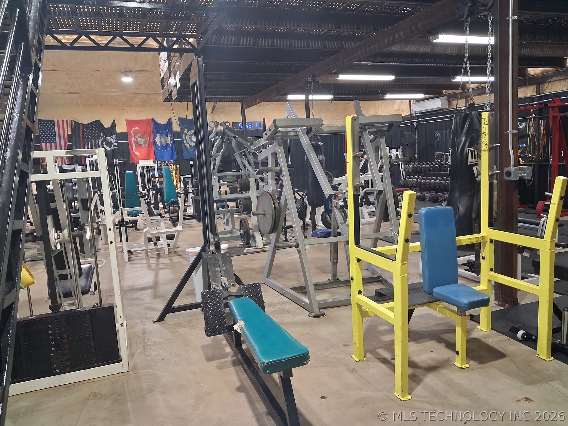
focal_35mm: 27
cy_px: 213
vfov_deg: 51.4
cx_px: 284
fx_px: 443
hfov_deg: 65.3
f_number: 1.8
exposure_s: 1/60
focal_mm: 4
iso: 400
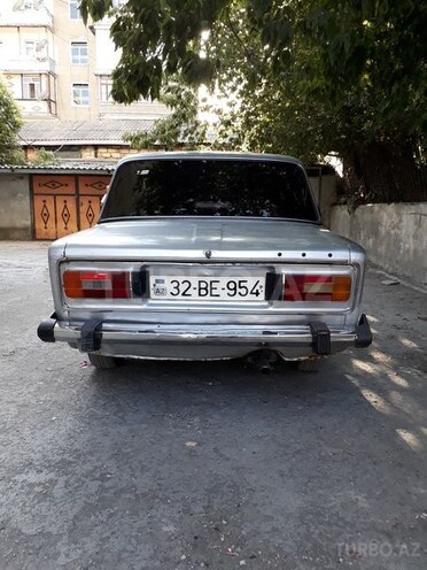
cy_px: 285
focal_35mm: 27
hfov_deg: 51.4
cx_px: 214
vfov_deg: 65.3
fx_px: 444
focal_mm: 3.6
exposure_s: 1/100
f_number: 1.9
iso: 64
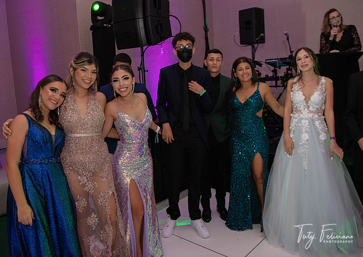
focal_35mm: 29
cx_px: 155
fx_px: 300
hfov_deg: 62.0
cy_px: 118
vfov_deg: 46.3
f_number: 5
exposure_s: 1/60
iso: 800
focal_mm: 26
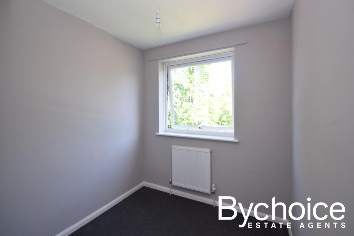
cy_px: 118
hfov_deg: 100.4
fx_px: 148
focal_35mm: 15
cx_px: 177
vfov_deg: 77.3
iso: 400
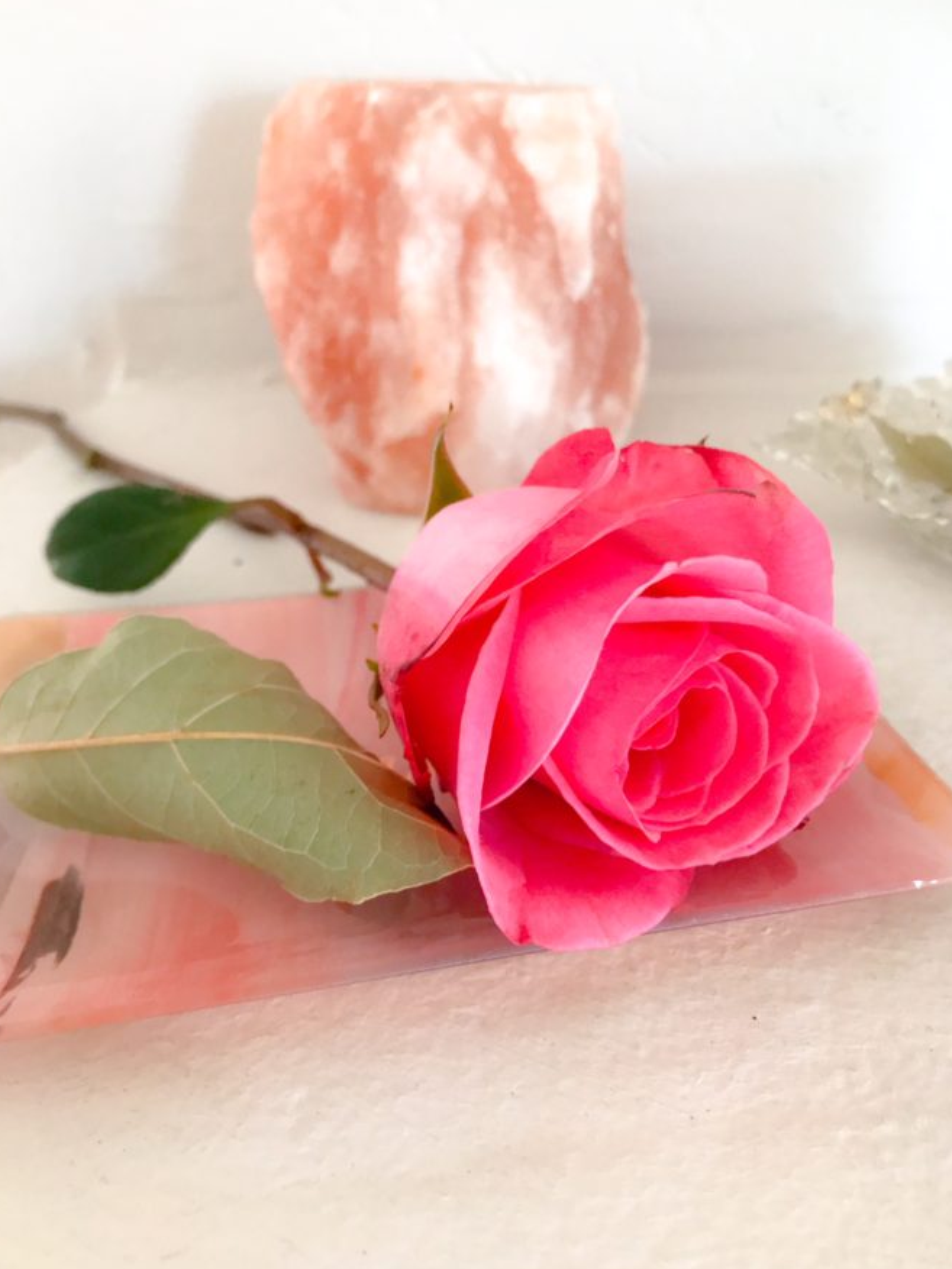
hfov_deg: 48.2
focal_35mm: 29
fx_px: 1063
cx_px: 477
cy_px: 642
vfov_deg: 61.7
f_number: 1.8
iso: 200
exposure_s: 1/24
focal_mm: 3.99
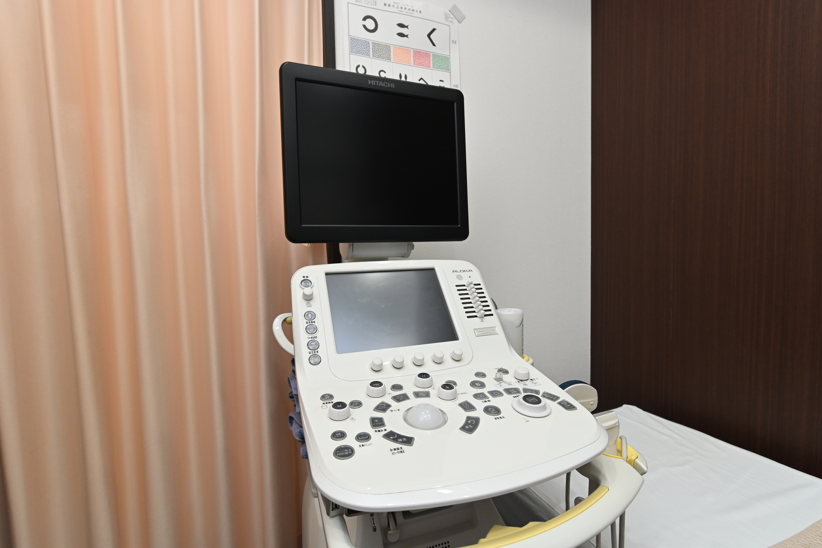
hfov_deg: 90.0
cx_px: 411
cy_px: 274
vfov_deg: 67.4
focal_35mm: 18
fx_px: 411
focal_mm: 18
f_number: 6.3
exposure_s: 1/200
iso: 1600
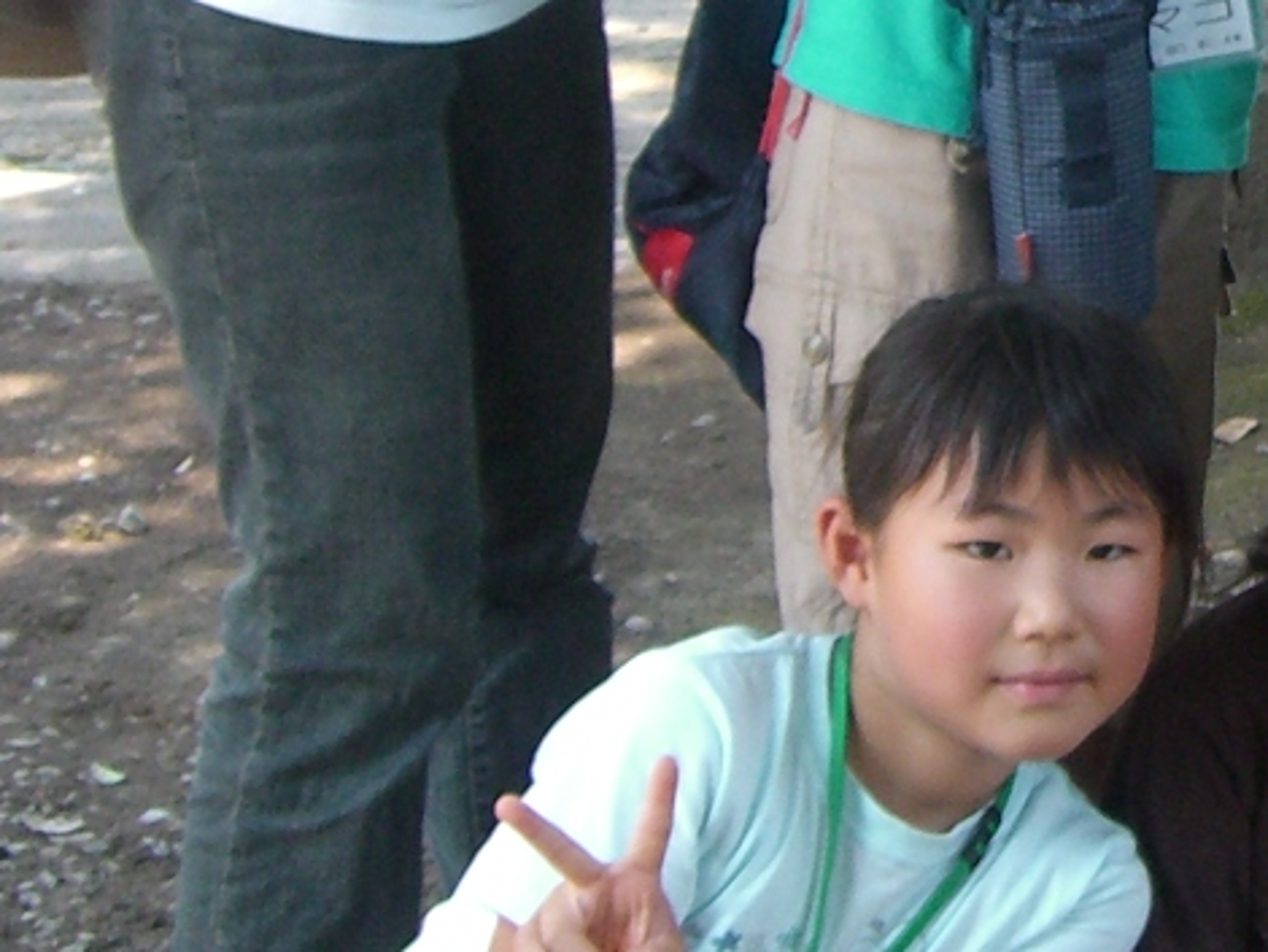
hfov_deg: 12.0
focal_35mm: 160
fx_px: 5864
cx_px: 1665
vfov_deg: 9.2
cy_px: -170
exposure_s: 1/100
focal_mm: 7.6
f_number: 3
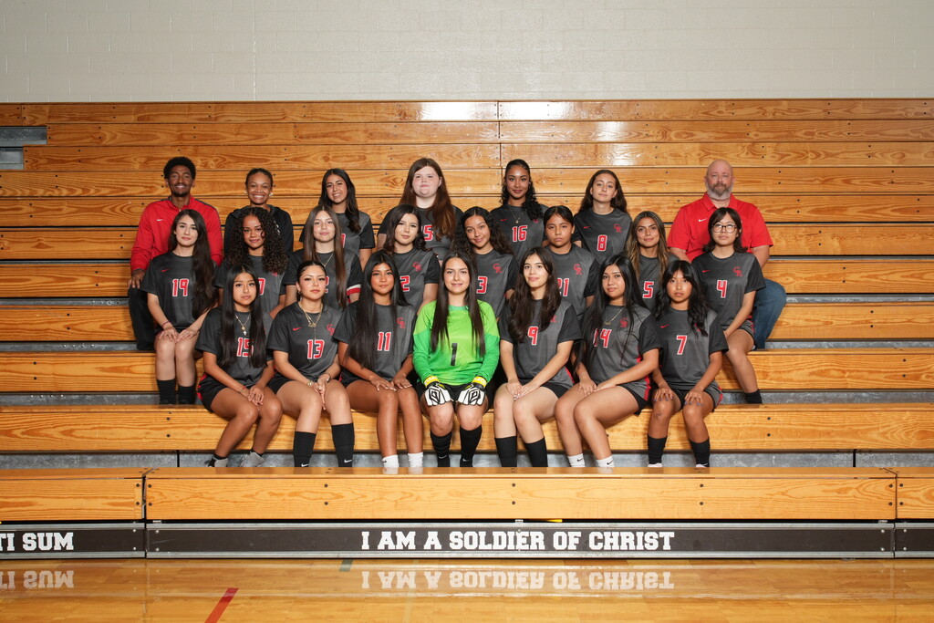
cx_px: 467
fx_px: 1194
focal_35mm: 46
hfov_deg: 42.7
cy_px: 312
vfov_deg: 29.3
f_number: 10
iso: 500
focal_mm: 46
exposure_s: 1/100
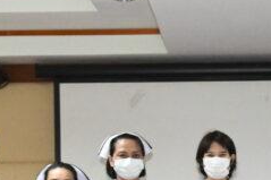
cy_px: 218
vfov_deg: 12.6
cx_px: 283
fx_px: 797
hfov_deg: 18.7
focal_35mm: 106
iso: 8000
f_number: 5
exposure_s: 1/80
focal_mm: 22
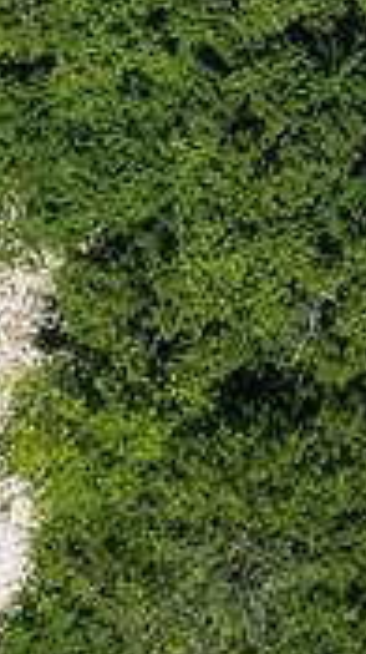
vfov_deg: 16.3
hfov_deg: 9.7
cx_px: 766
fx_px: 1991
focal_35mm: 115
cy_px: -437
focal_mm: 6.72
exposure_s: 1/3200
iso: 150
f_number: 1.7
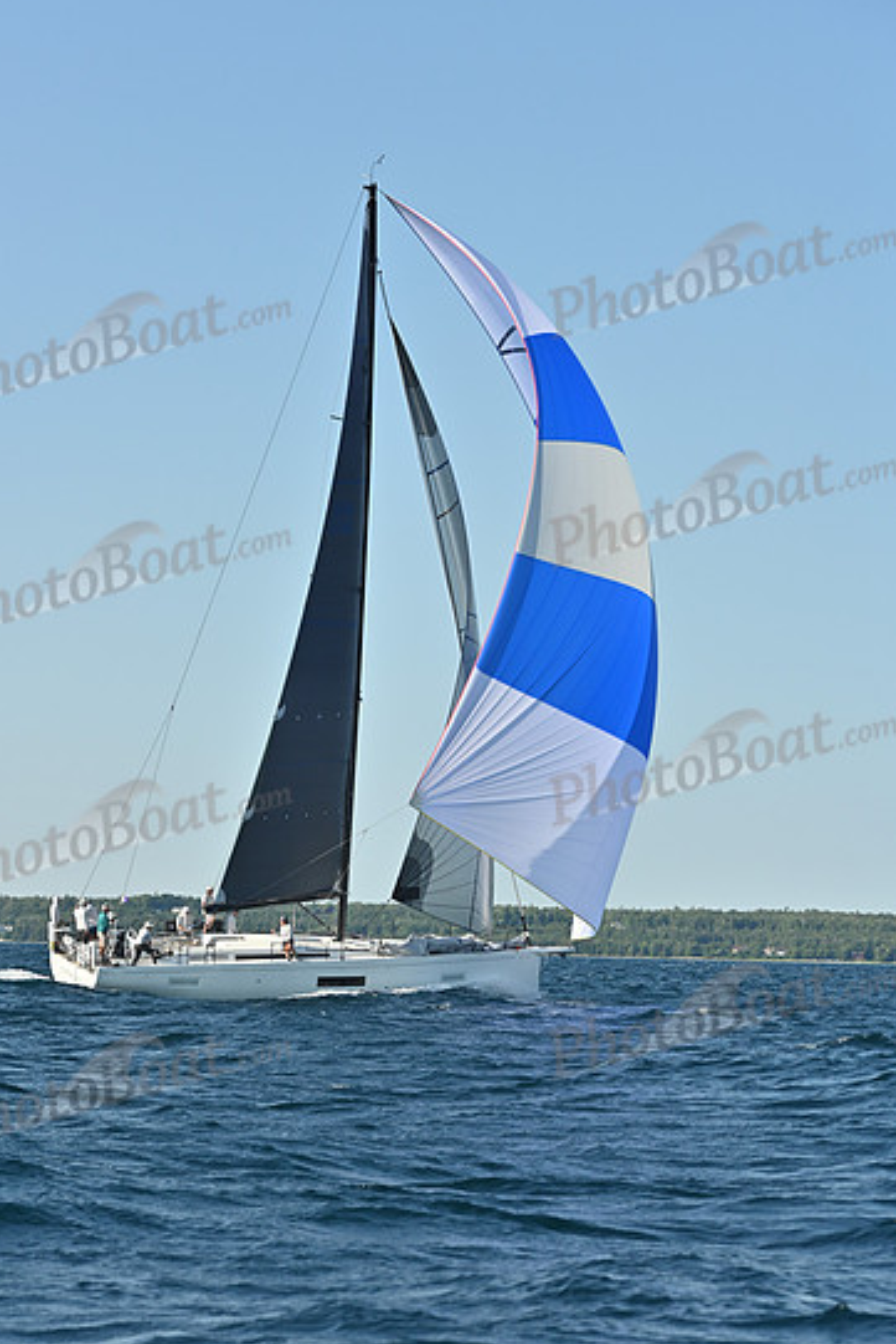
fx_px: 4402
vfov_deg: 17.3
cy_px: 668
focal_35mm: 118
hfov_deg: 11.6
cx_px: 421
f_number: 7.1
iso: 320
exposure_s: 1/1600
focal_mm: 110
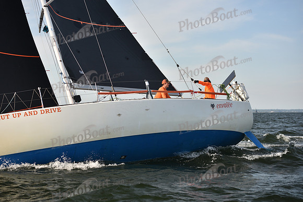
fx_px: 589
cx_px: 152
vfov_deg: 19.5
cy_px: 101
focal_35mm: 70
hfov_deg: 28.8
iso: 250
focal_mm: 70
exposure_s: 1/1000
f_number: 3.5
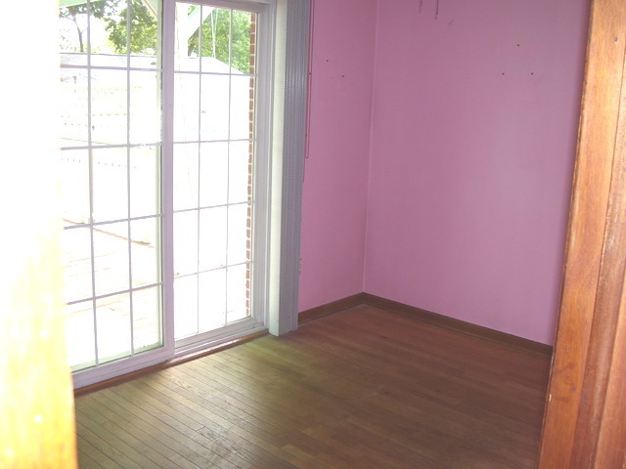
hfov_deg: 50.1
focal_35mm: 37
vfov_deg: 38.7
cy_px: 234
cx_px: 313
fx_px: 669
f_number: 2.7
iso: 80
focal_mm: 6
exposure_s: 1/60
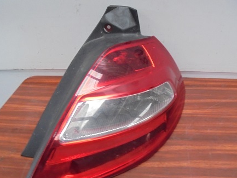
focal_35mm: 31
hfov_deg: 58.3
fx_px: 212
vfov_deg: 45.3
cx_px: 117
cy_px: 103
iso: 400
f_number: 3.5
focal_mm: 4.6
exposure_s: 1/6
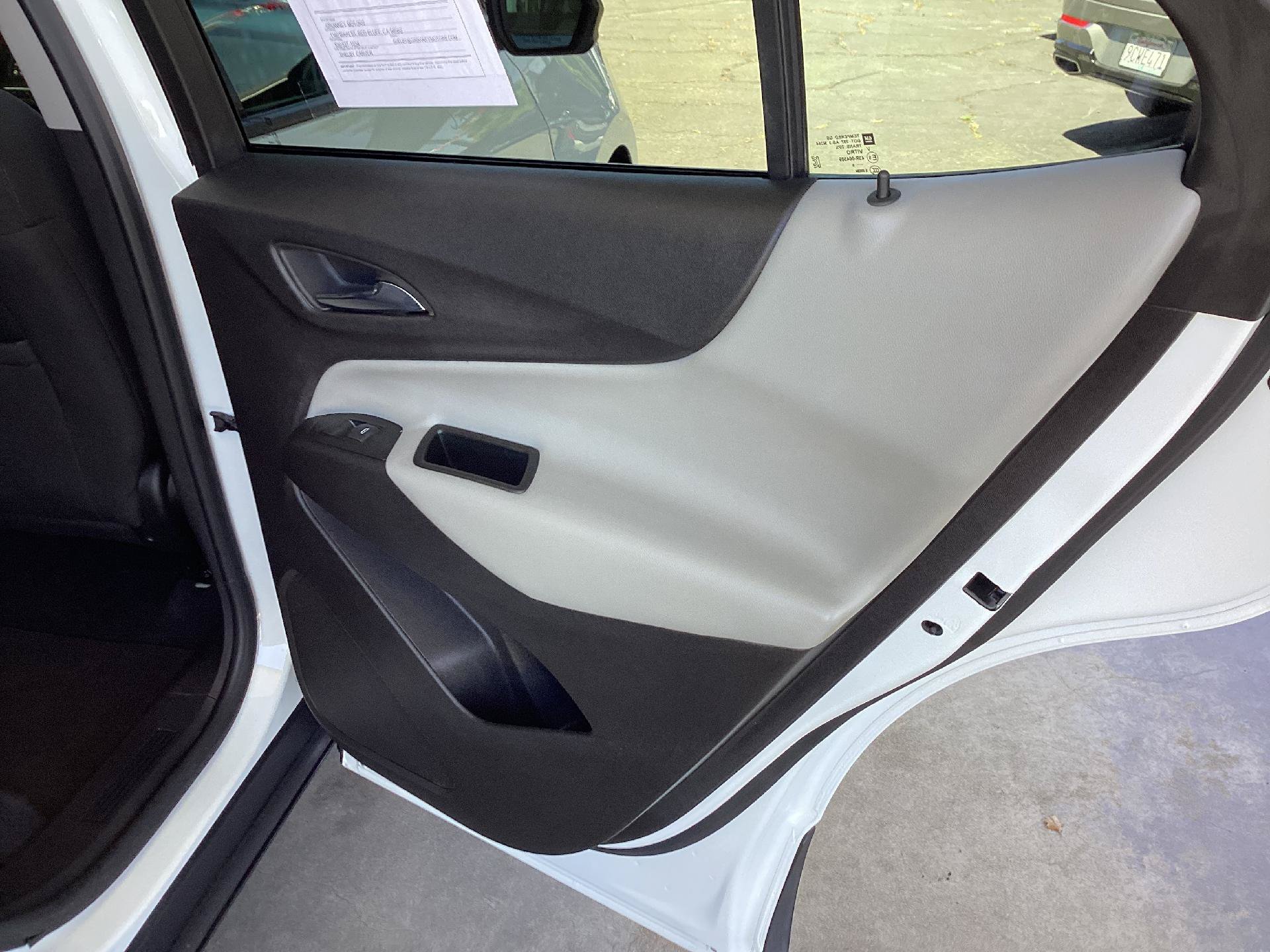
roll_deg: +2.1
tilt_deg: -22.3
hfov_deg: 58.4
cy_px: 476
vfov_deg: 45.4
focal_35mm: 31
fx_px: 1137
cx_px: 635
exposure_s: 1/120
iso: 50
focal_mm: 3.3
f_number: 2.4
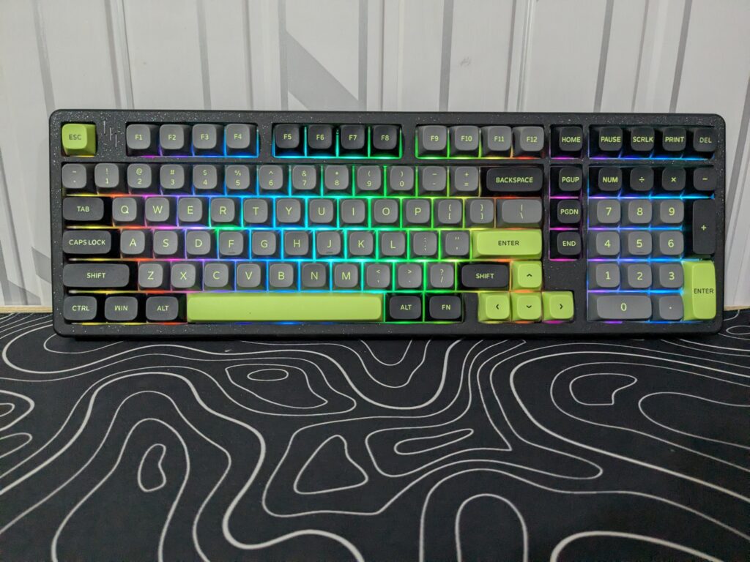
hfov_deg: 65.3
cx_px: 375
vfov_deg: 51.4
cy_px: 281
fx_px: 585
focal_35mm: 27
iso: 806
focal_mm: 4.38
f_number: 1.73
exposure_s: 1/120
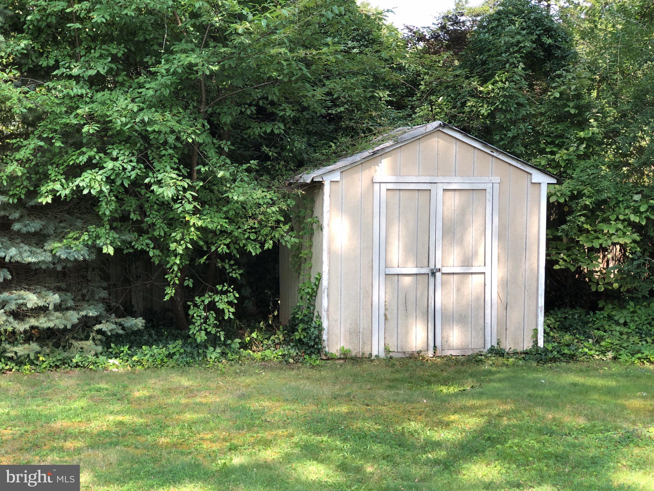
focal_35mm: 57
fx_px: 1077
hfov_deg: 33.8
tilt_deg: -8.8
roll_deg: -0.3
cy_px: 246
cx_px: 327
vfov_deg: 25.7
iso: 32
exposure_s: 1/120
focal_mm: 6.6
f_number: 2.8
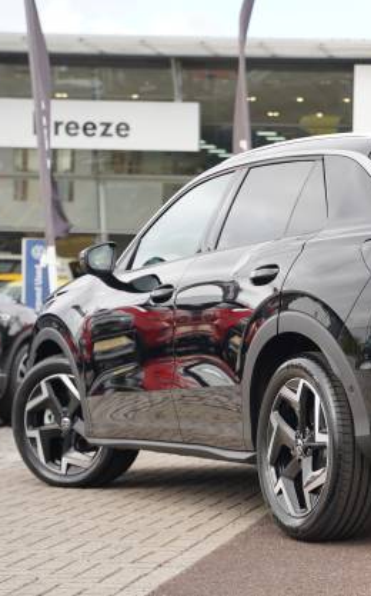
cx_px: 388
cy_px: 293
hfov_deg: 13.1
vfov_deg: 21.1
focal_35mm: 98
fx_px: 1595
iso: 100
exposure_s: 1/80
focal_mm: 62.9
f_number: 4
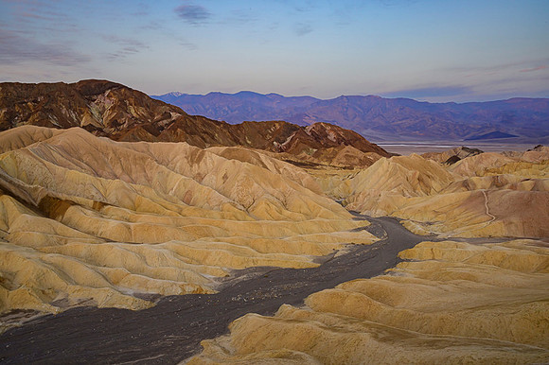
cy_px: 182
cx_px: 274
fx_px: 442
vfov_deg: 44.9
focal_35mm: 29
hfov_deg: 63.7
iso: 100
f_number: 18
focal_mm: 29
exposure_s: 1/6
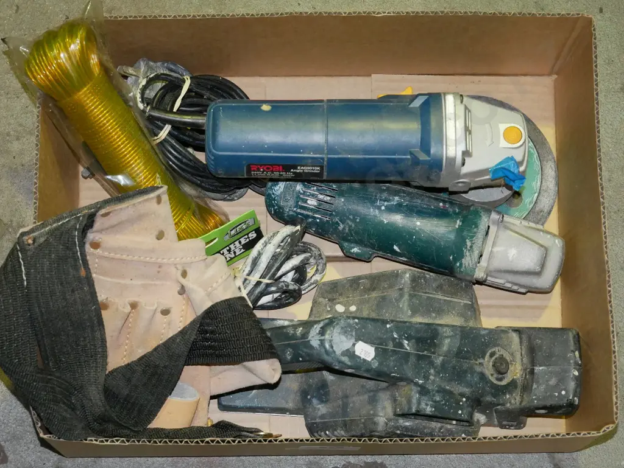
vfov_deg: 19.4
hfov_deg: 25.6
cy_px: 234
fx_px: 1371
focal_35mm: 76
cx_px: 312
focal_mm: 38
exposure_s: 1/125
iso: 3200
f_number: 5.6
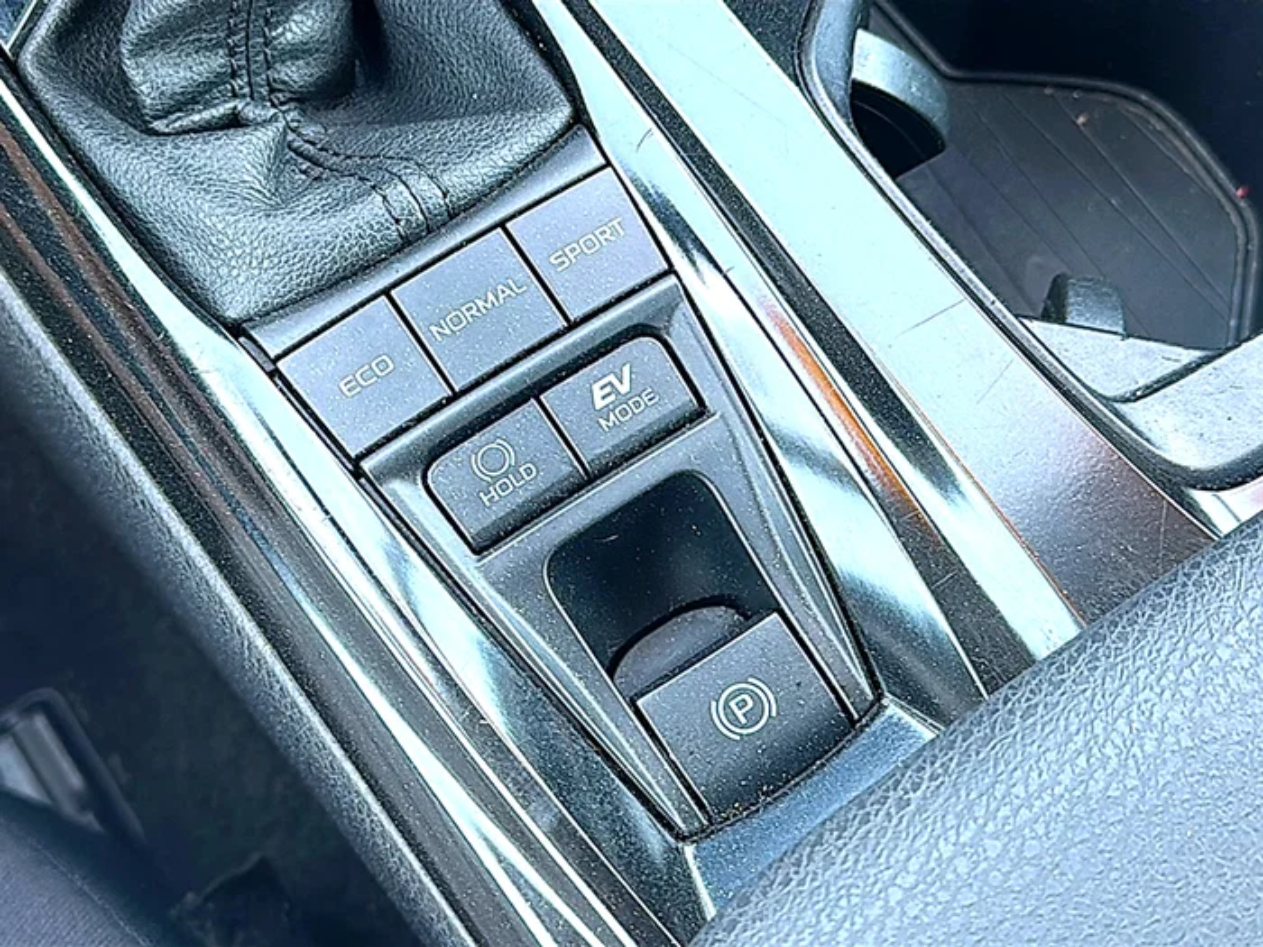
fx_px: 1751
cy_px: 474
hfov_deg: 39.7
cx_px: 632
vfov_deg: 30.3
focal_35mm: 48
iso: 50
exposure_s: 1/44
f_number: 1.78
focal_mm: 6.86
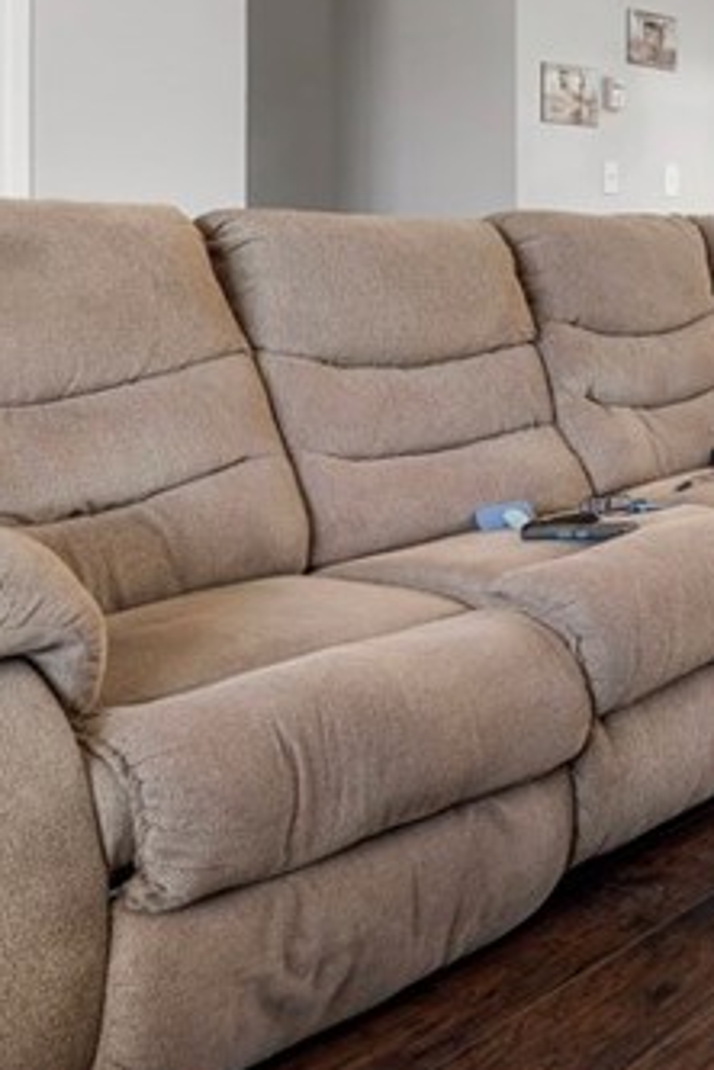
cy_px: 262
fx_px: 1279
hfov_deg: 25.9
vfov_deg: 43.9
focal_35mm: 43
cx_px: 965
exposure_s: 1/4
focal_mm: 14
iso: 320
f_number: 9
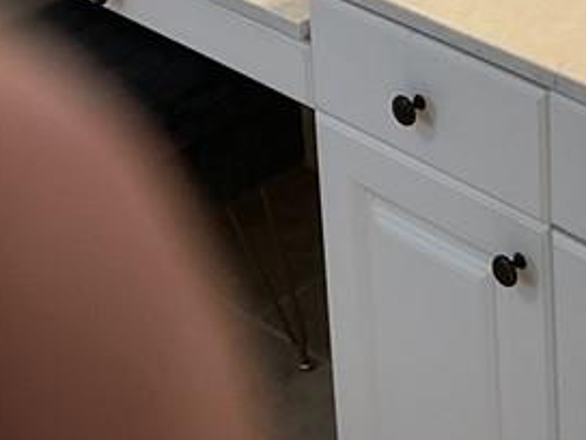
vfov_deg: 12.6
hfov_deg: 17.4
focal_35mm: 109
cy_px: -300
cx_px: 657
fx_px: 1845
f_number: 1.8
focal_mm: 3
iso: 64
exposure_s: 1/60
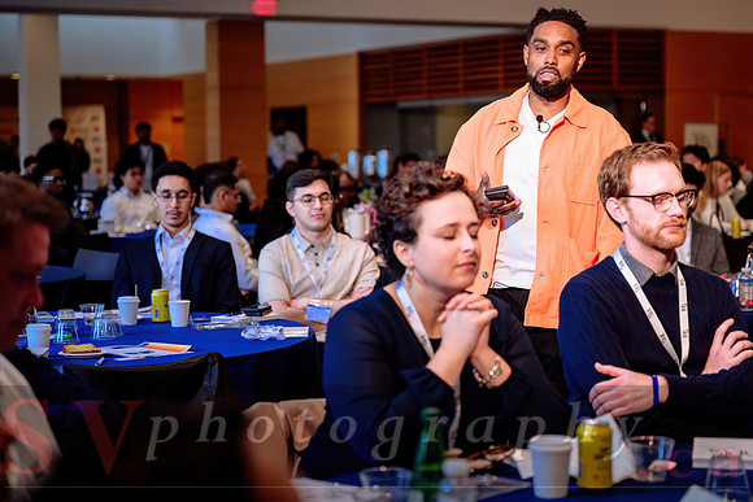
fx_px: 1606
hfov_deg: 26.4
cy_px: 242
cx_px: 409
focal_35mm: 77
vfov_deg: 17.8
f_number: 2.8
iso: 800
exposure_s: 1/250
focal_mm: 70
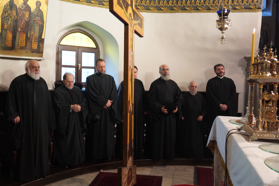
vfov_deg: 40.0
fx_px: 256
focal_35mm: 33
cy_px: 93
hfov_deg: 57.2
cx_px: 140
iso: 5000
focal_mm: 33
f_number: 4
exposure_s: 1/160
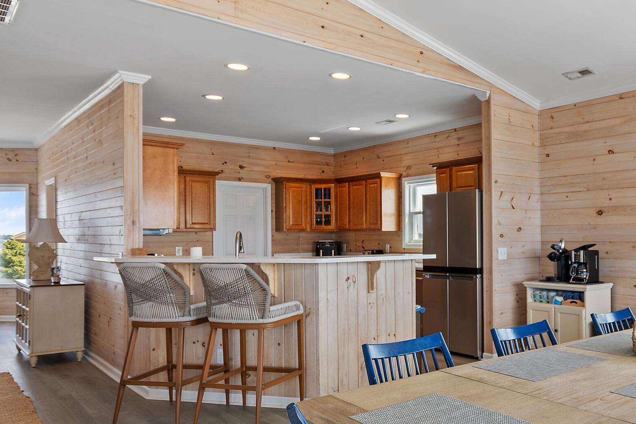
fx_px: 512
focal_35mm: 29
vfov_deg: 44.6
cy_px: 266
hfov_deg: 60.0
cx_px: 482
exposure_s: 1/25
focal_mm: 10
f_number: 4.5
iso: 100
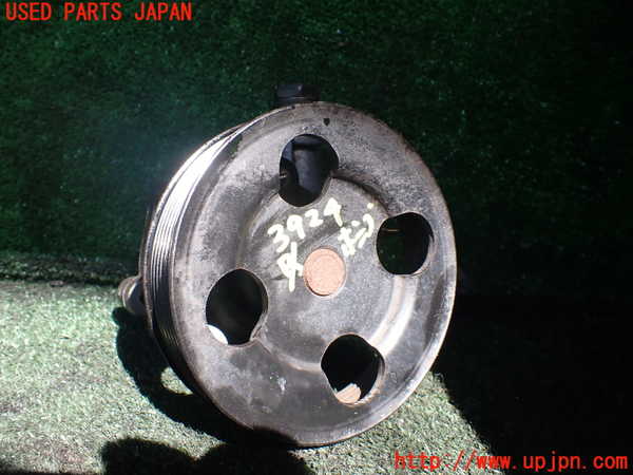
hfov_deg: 60.0
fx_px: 549
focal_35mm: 30
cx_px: 316
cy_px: 238
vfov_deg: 46.8
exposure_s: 1/200
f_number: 3.2
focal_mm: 5.4
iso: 100
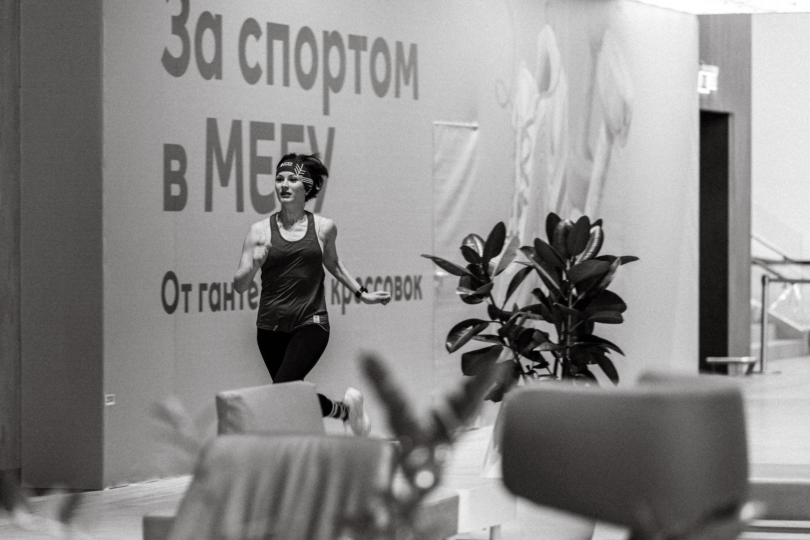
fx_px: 3494
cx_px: 346
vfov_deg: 8.8
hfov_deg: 13.2
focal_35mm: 155
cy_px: 307
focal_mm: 135
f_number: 2.8
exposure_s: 1/200
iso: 1600
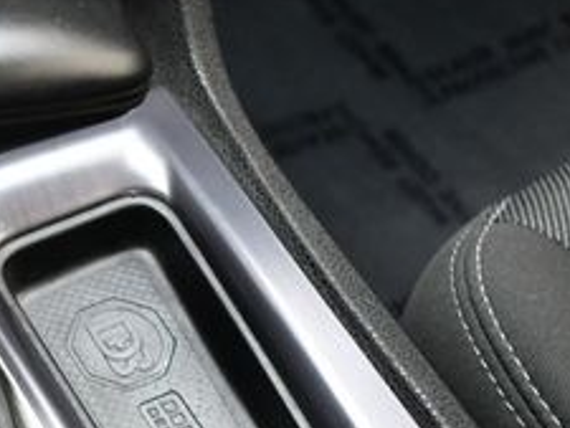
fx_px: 1532
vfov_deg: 15.8
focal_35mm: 93
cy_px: 344
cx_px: 30
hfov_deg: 20.5
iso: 800
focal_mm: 23
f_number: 3.8
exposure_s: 1/200
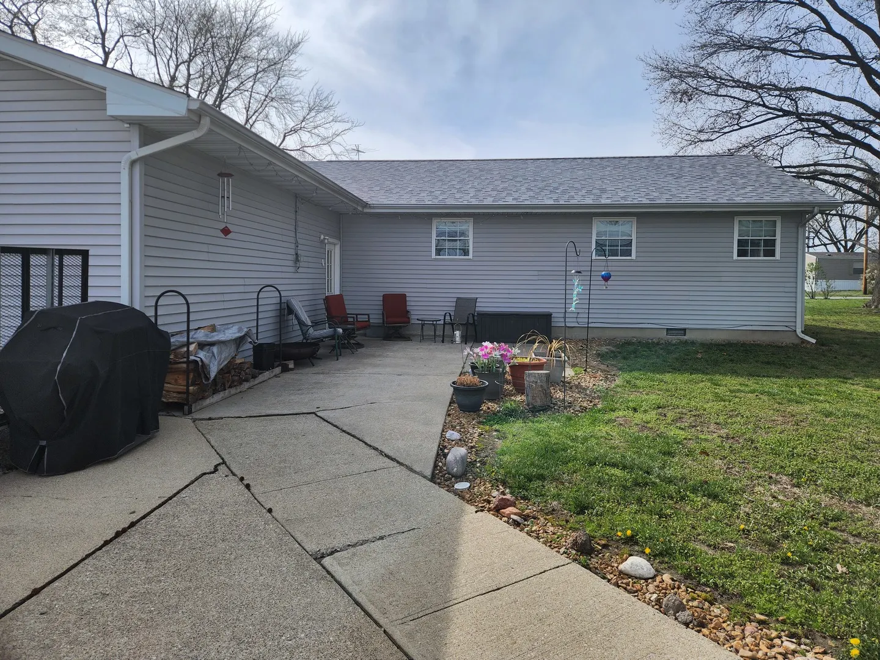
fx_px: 585
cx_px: 440
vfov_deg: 58.9
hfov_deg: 73.9
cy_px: 330
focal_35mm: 23
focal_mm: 5.4
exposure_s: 1/2010
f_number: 1.8
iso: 20
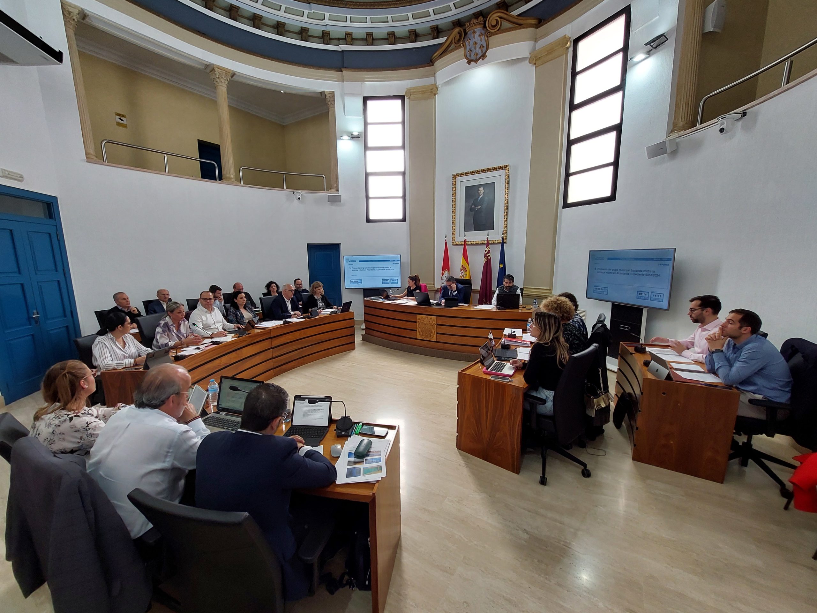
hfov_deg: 106.2
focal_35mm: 13
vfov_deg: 89.9
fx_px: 307
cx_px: 408
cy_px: 306
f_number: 2.2
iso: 80
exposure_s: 1/100
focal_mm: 1.74
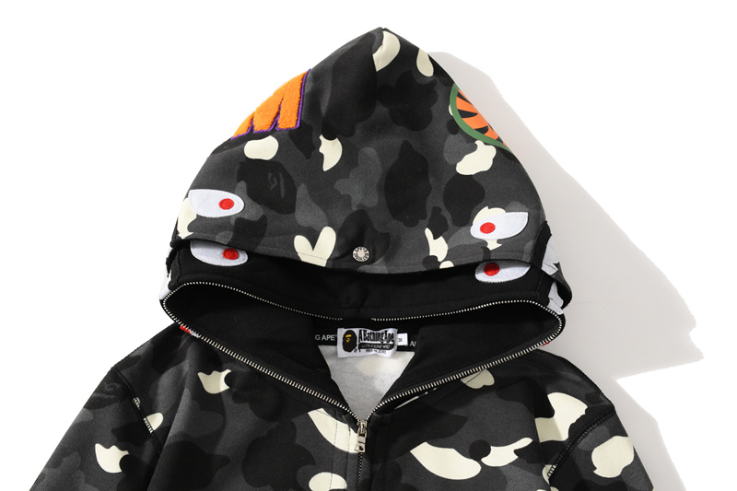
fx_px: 982
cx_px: 368
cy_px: 246
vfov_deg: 28.1
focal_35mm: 48
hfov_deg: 41.1
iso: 100
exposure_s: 1/125
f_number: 8
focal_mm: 32
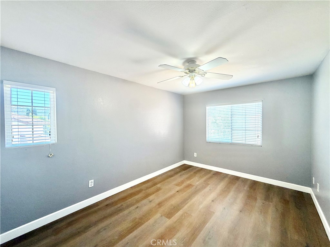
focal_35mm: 14
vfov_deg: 85.7
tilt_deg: -1.2
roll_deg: +0.4
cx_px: 165
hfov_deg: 102.1
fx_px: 133
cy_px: 124
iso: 160
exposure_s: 1/120
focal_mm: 2.22
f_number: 2.2
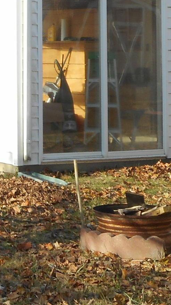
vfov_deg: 16.5
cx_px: -188
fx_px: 1024
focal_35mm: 127
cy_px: -13
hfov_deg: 8.9
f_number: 4.2
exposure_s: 1/200
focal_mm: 6
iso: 80
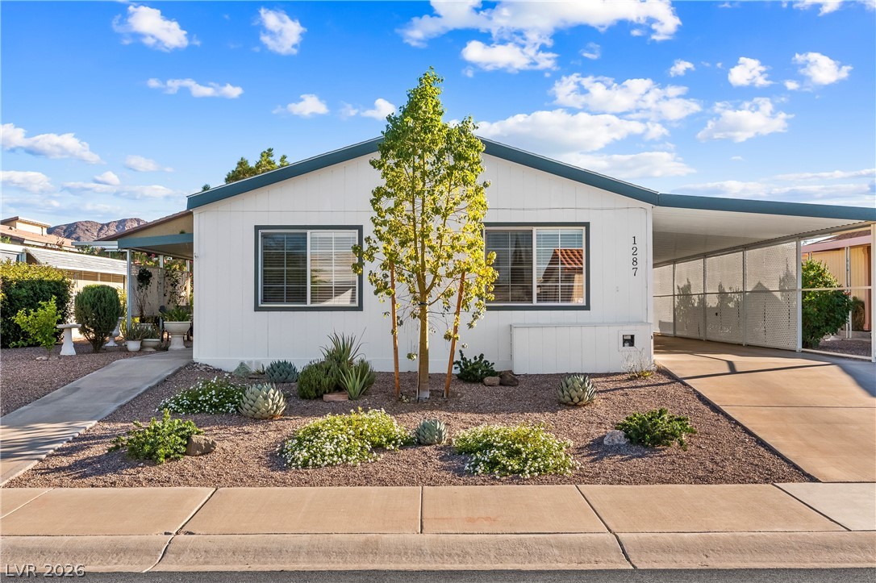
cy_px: 292
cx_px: 438
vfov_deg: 36.8
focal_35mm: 36
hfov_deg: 53.2
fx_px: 876
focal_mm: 24
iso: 400
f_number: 8
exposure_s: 1/8000
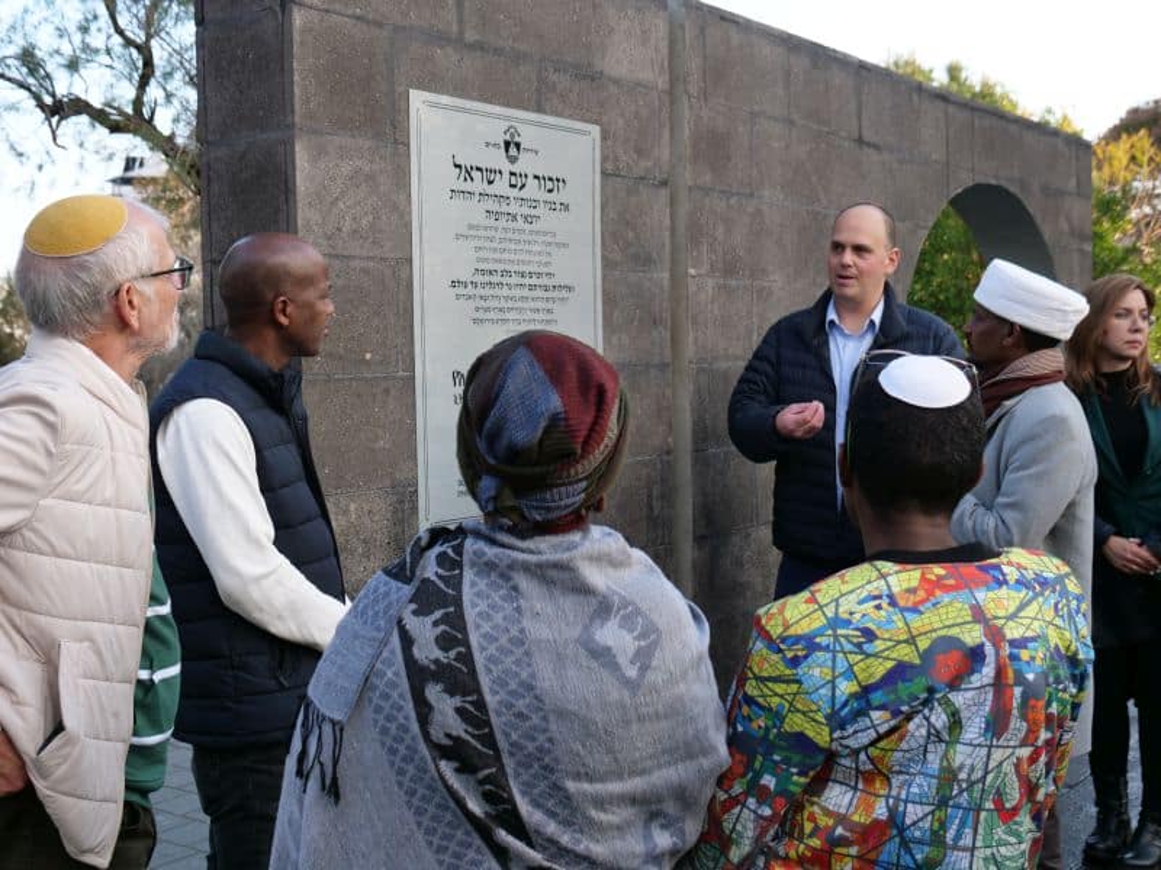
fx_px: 1409
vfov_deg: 34.3
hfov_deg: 44.8
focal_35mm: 42
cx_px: 580
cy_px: 435
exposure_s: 1/200
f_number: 3.5
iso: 200
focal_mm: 21
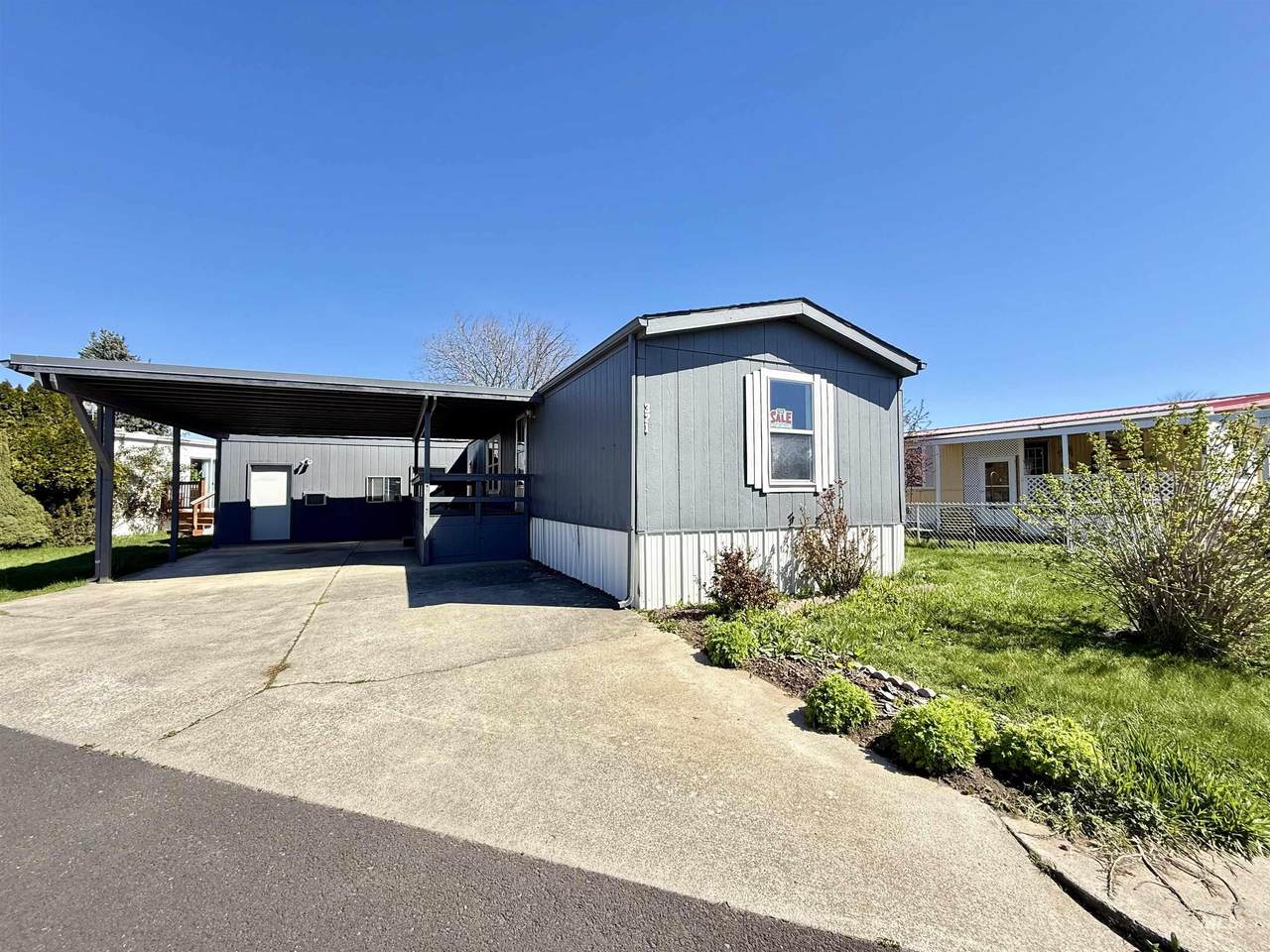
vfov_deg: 85.7
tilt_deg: +2.1
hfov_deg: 102.1
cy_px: 476
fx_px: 514
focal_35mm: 14
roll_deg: +0.0
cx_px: 635
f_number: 2.2
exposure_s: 1/876
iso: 64
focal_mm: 2.22
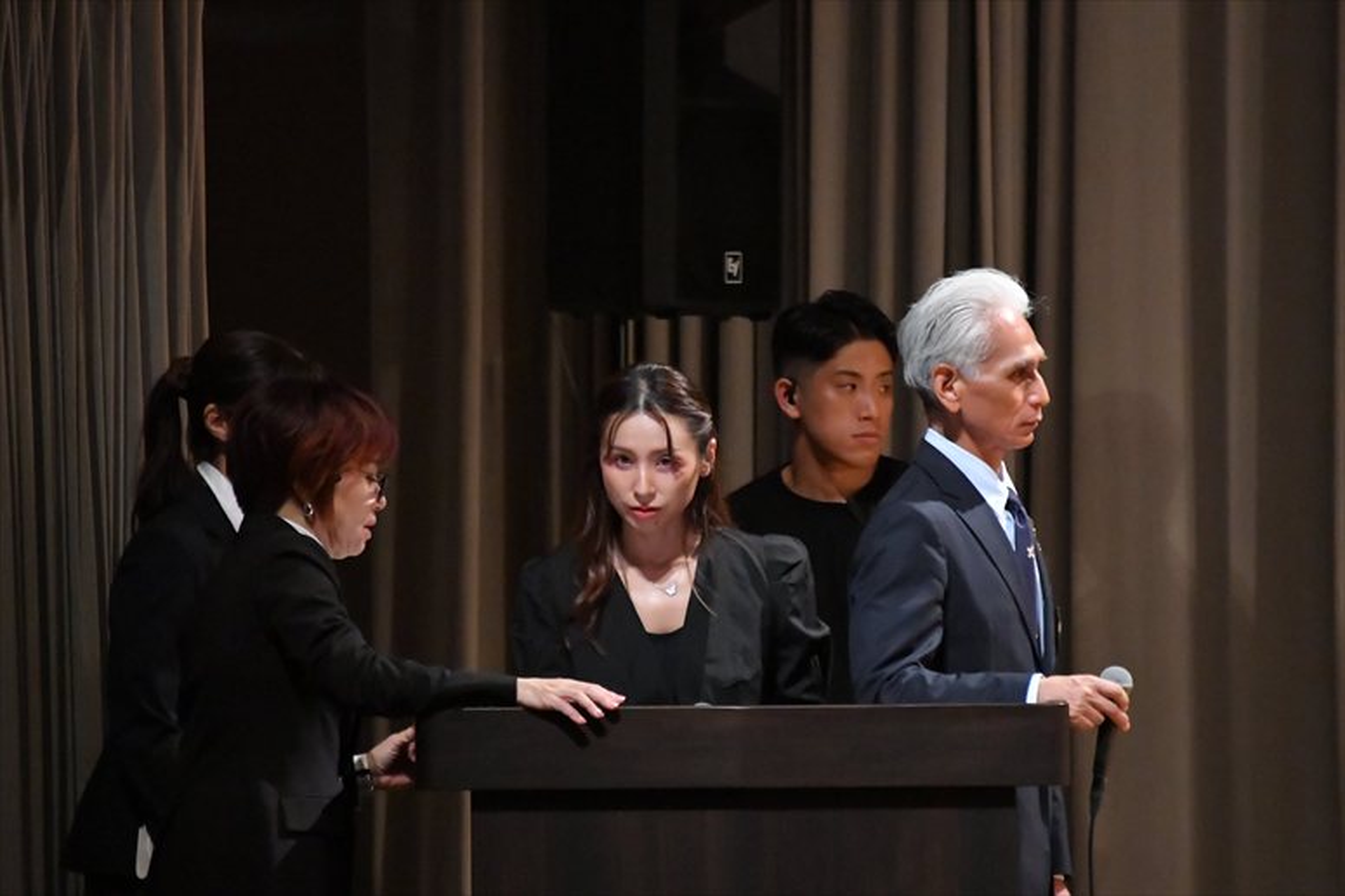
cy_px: 448
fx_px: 16805
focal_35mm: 450
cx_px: 672
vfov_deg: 3.1
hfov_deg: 4.6
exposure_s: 1/400
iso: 11400
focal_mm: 300
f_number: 5.6
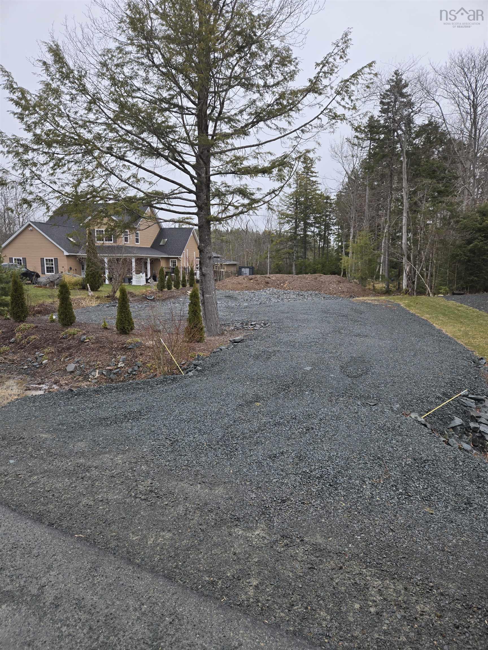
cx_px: 244
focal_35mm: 23
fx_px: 432
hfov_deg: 58.9
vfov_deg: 73.9
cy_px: 325
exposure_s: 1/249
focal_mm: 5.4
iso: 25
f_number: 1.8
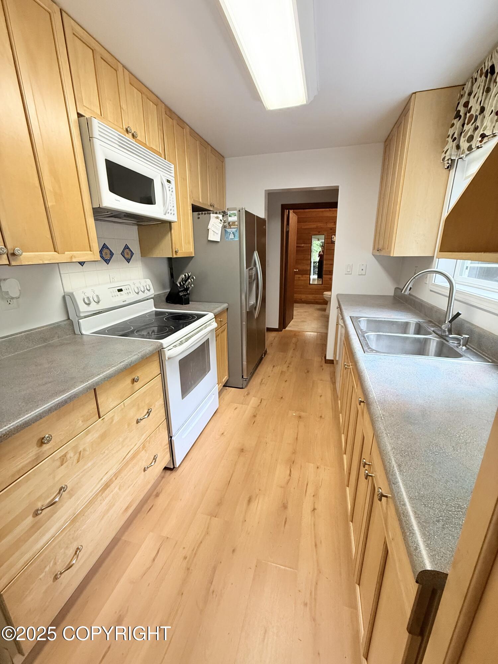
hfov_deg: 85.7
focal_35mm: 14
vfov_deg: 102.1
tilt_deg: -17.7
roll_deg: +0.9
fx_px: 269
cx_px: 249
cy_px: 332
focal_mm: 2.22
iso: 320
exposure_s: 1/60
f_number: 2.2
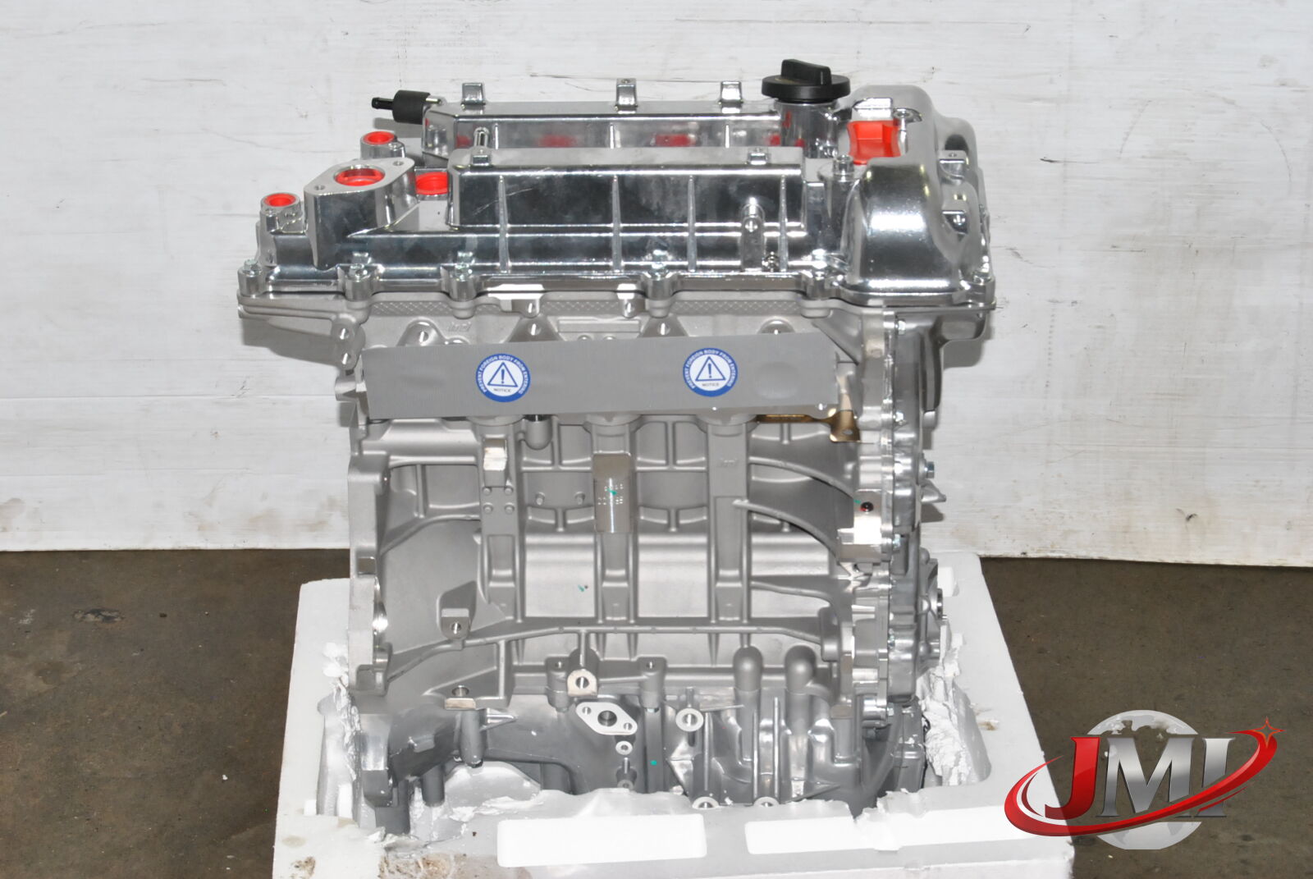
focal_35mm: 82
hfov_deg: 24.6
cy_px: 440
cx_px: 656
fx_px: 3012
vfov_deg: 16.6
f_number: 13
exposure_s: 1/200
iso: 800
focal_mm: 55
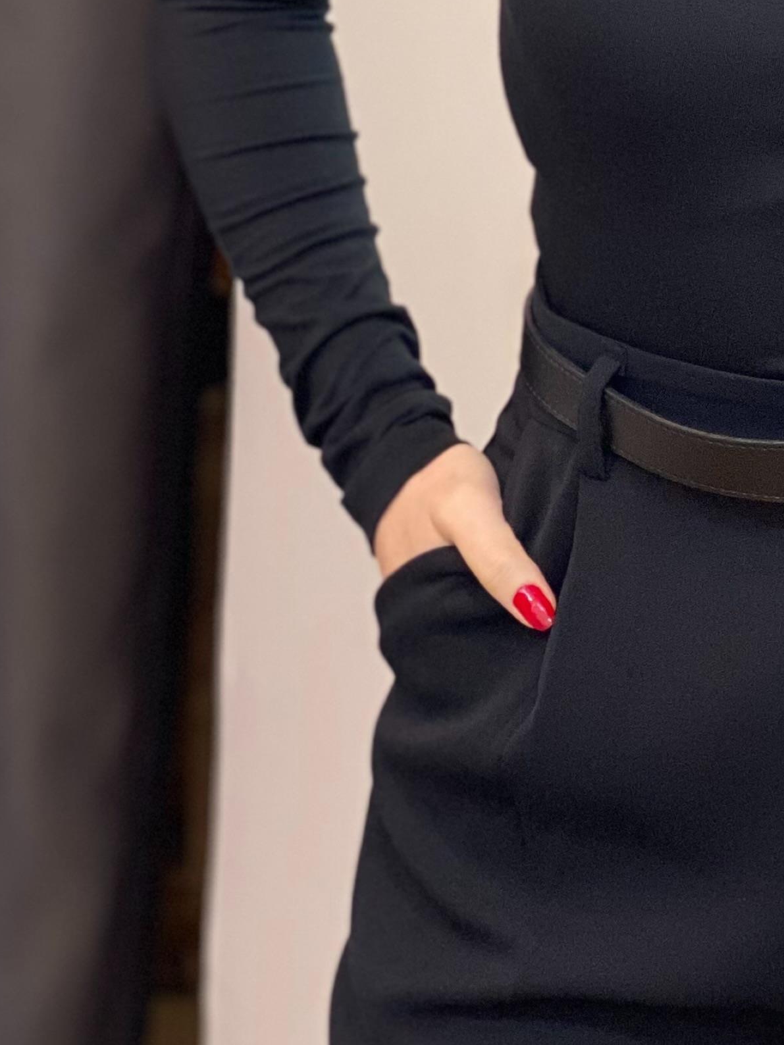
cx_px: 925
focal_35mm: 132
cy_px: -123
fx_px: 3986
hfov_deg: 11.0
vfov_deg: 14.6
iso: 125
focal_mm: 6
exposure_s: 1/100
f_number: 2
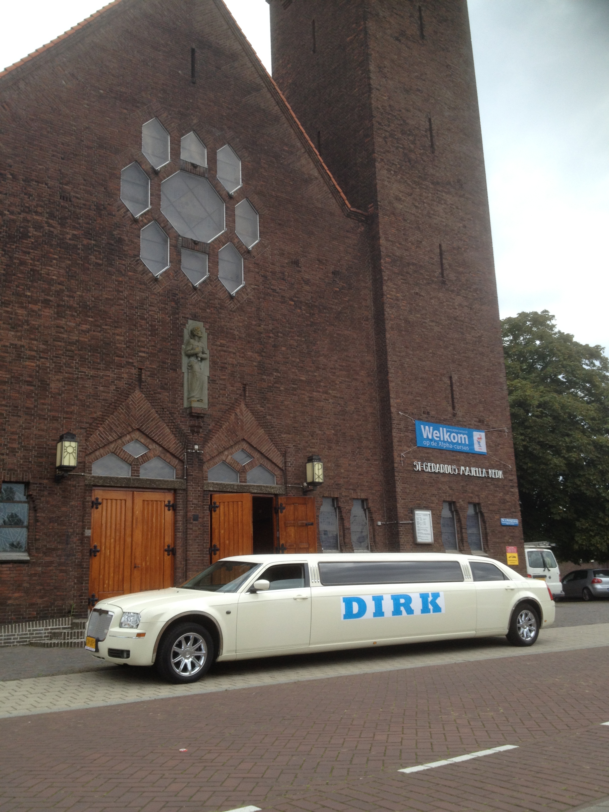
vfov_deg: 52.6
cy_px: 406
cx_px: 304
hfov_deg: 40.7
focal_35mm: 35
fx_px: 821
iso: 50
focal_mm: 4.28
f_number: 2.4
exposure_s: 1/642
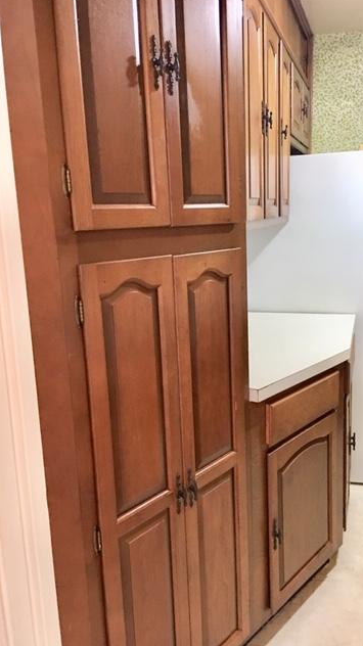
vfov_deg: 61.0
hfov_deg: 36.2
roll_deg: +1.4
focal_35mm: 32
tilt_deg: -8.4
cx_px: 244
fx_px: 548
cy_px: 320
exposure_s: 1/15
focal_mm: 4.15
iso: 125
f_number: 2.2
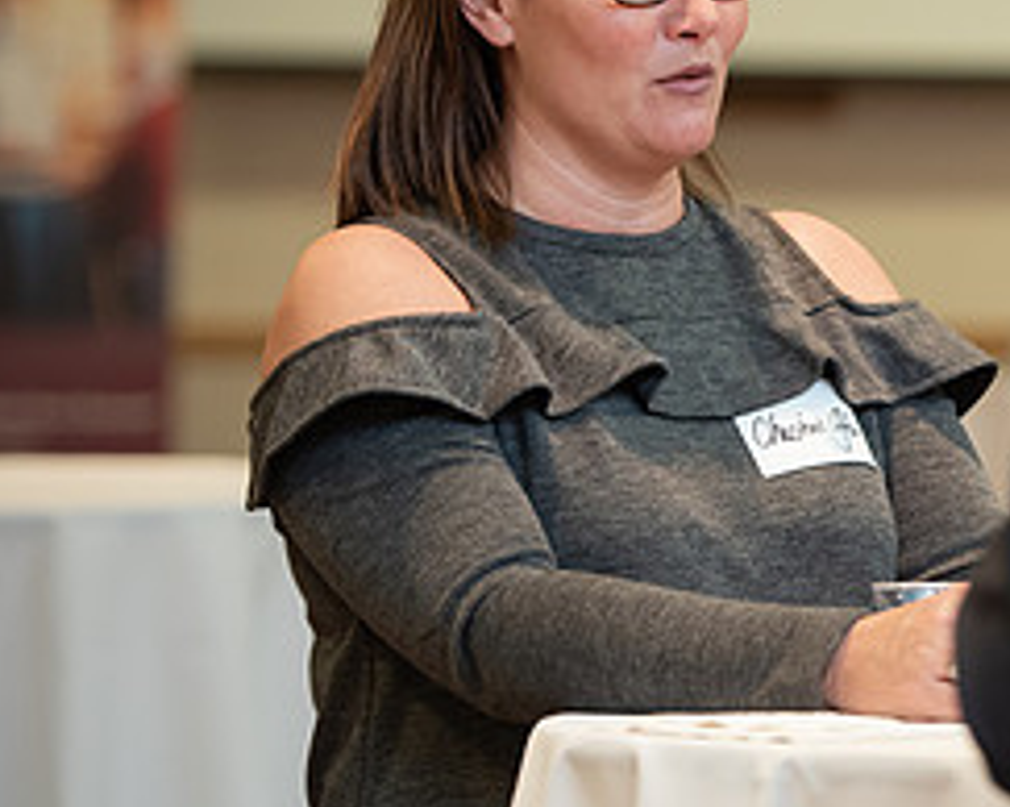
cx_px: 1189
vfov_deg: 5.9
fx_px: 7766
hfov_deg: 7.4
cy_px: 156
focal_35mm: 260
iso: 1600
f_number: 3.2
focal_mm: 116
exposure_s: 1/200
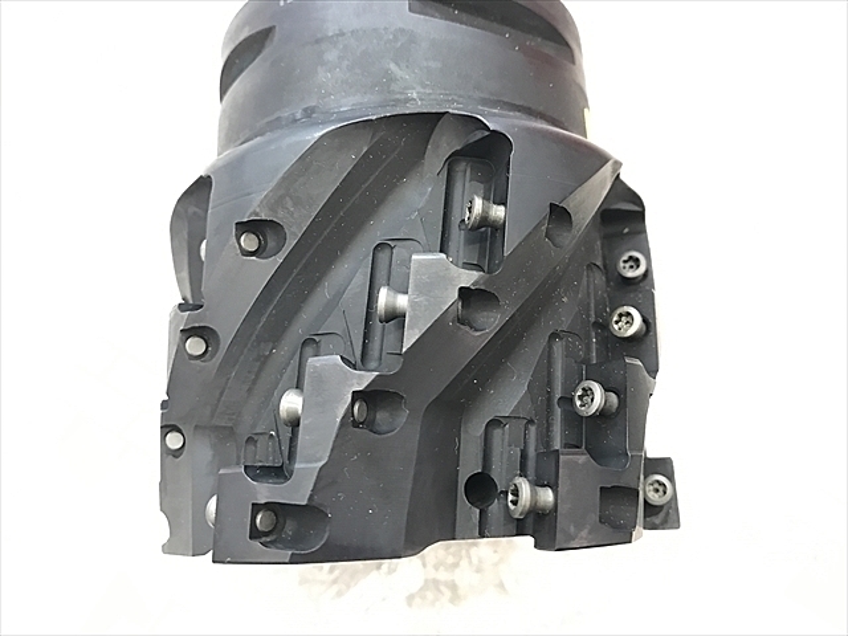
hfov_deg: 63.4
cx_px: 424
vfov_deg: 49.7
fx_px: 686
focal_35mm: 28
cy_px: 318
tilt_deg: -84.8
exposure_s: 1/15
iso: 50
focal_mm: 3.99
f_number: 1.8
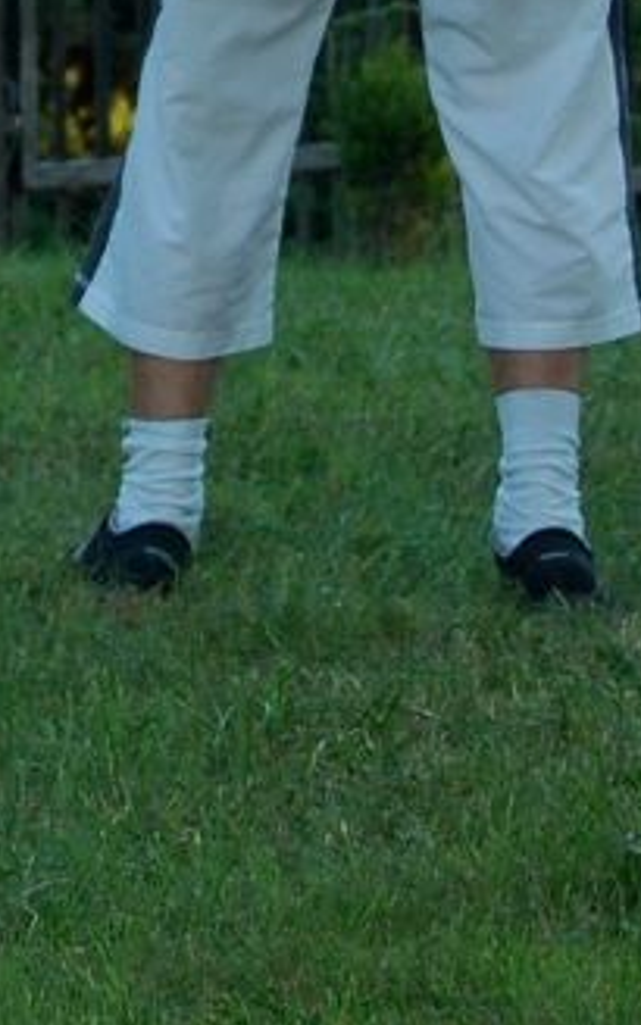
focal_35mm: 385
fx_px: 10770
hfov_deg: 3.4
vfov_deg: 5.4
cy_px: -456
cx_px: -310
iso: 400
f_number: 5.6
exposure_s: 1/160
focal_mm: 55
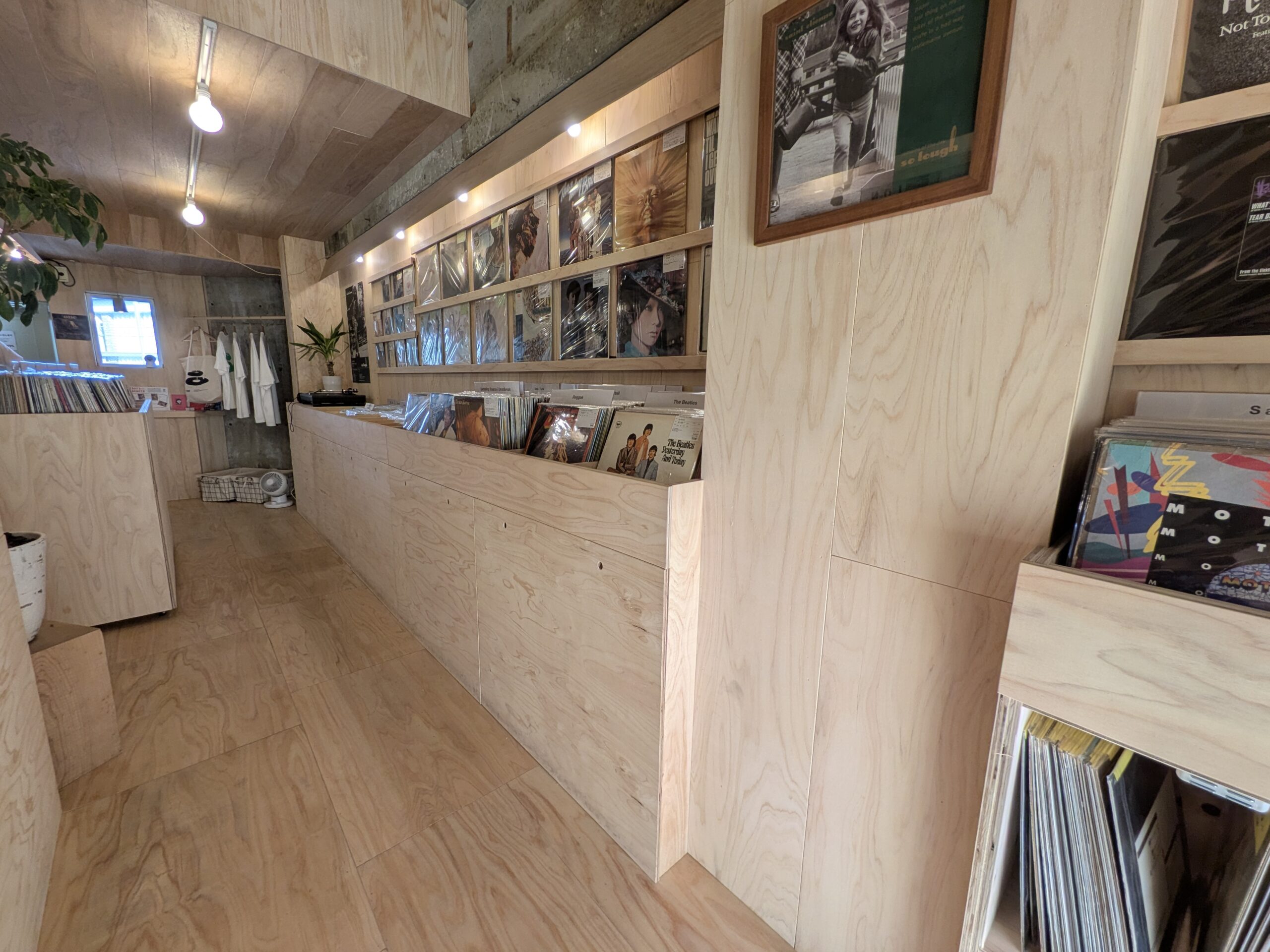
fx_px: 514
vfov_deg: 85.7
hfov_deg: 102.1
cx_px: 635
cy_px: 476
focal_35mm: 14
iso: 49
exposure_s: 1/113
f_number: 2.2
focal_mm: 1.85
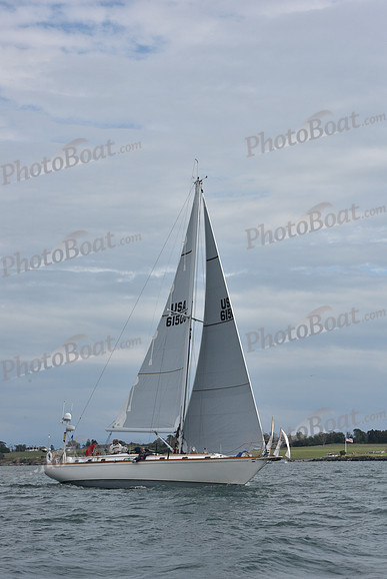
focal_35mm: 90
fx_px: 1450
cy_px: 290
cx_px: 194
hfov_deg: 15.2
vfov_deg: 22.6
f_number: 10
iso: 320
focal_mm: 90
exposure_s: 1/1000
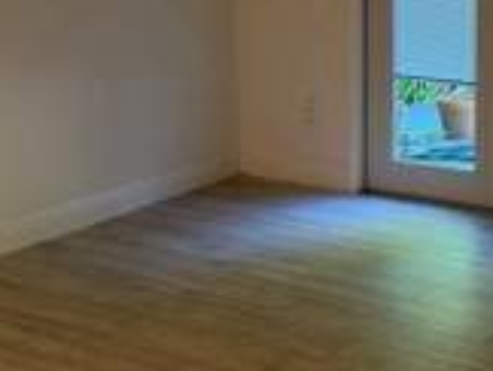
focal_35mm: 71
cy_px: 43
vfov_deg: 20.4
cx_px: 460
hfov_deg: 26.3
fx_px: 1013
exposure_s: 1/60
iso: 160
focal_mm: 6.76
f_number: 1.78
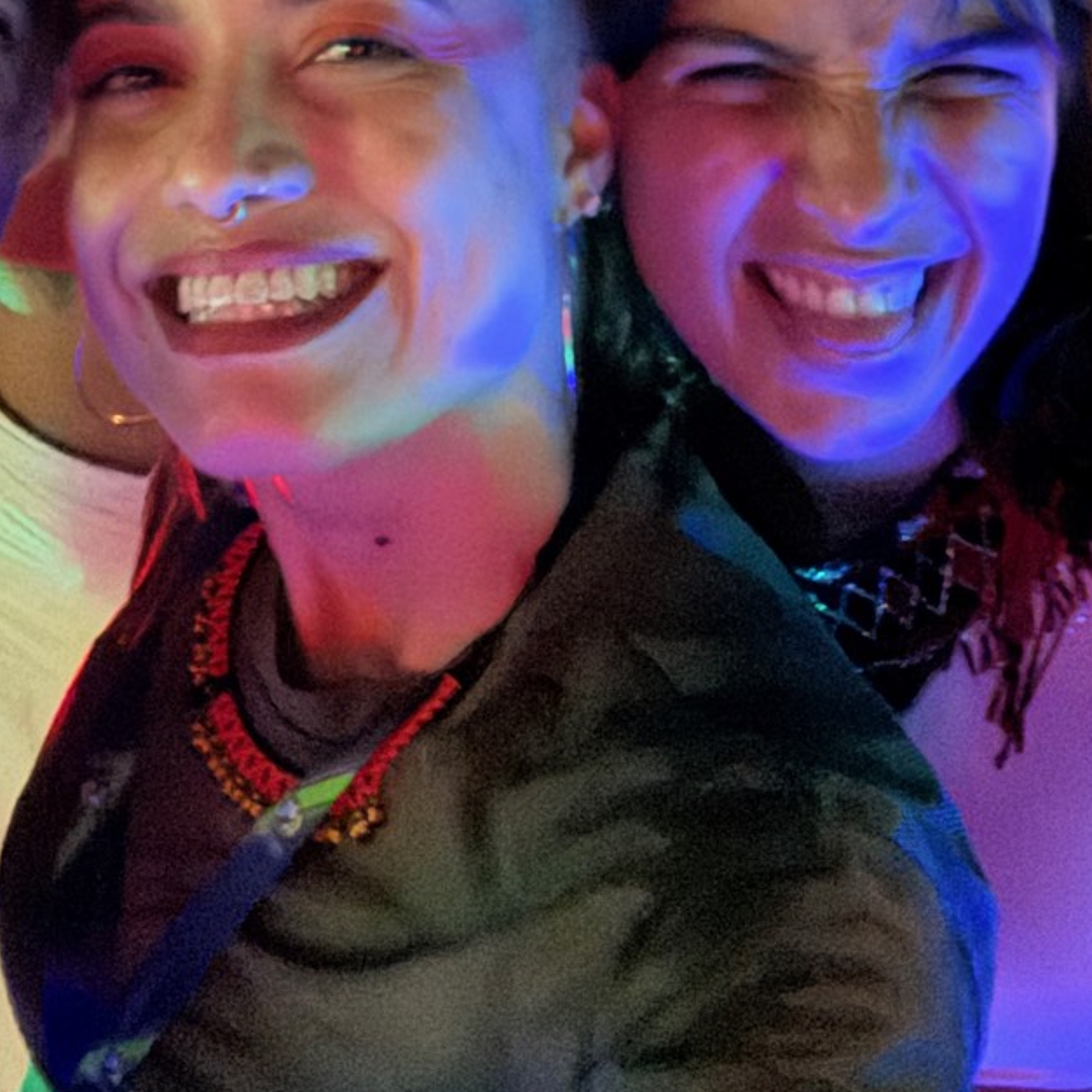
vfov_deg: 31.1
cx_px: 384
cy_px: 84
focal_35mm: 52
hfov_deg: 32.6
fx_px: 1856
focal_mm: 2.69
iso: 2500
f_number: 1.9
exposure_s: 1/15
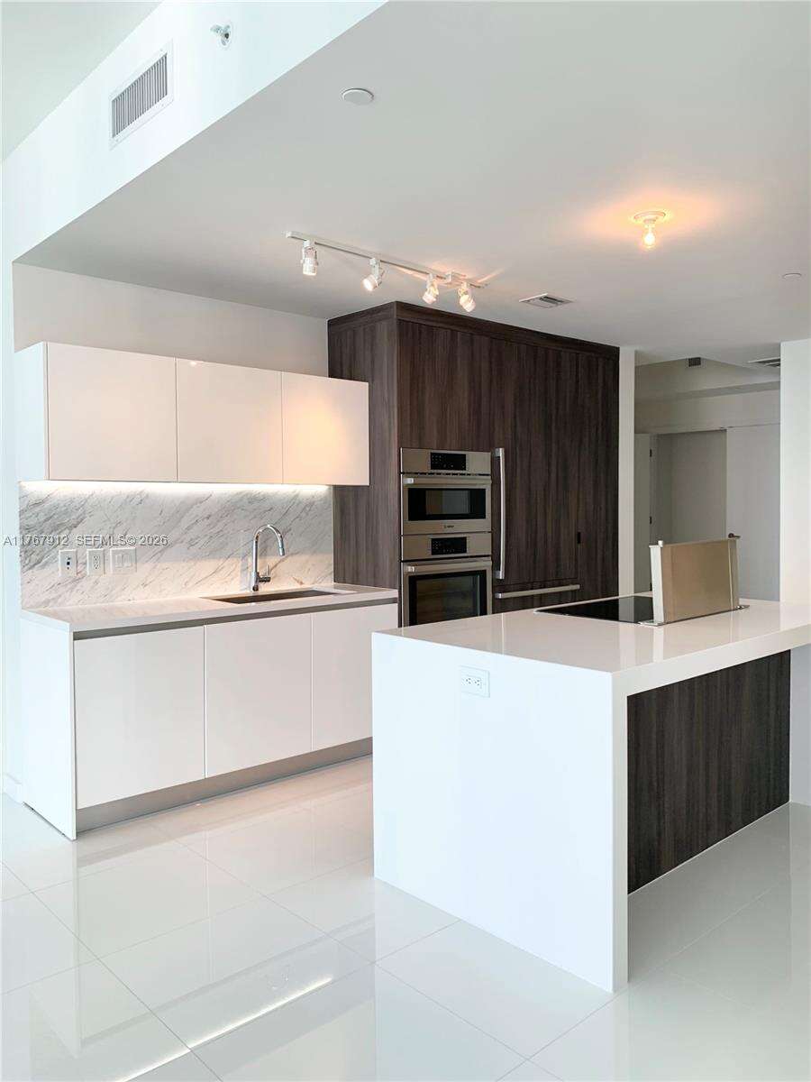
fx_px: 812
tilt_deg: -0.3
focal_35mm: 26
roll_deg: -0.1
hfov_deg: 53.1
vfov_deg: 67.3
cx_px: 406
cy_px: 541
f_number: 1.8
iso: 80
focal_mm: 4.25
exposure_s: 1/120
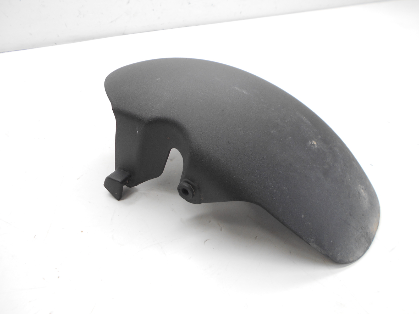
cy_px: 157
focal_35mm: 26
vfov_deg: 53.1
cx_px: 210
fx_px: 315
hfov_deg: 67.3
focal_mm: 4.6
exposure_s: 1/30
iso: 100
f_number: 3.2
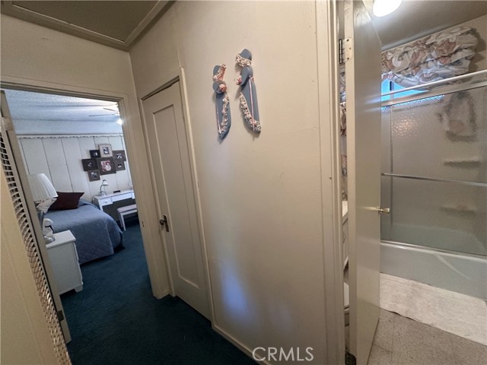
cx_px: 244
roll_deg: +5.3
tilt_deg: -7.6
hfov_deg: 102.1
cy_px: 182
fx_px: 197
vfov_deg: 85.7
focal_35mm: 14
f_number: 2.2
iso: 400
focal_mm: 2.22
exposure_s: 1/60
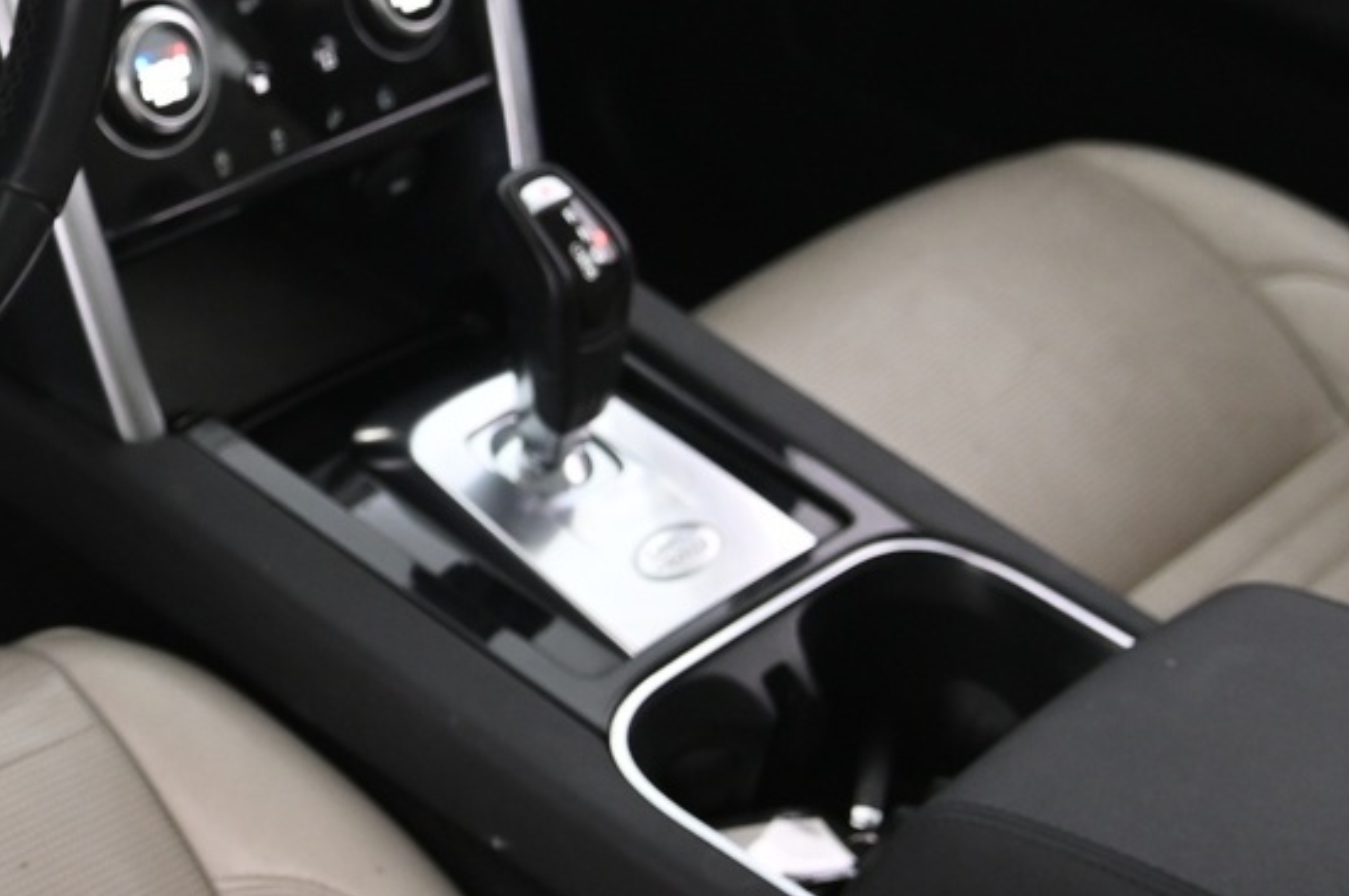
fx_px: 2658
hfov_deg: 25.7
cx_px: -233
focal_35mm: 71
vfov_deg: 19.1
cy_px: 255
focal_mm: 24
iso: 2000
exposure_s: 1/20
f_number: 4
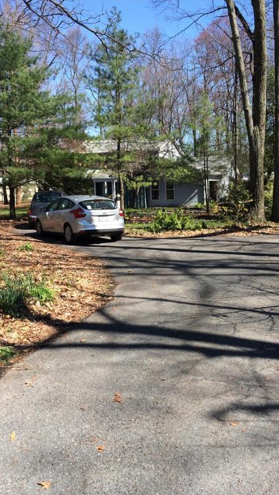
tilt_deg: -8.3
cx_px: 158
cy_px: 249
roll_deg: +0.8
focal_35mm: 32
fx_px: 420
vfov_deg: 61.0
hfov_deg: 36.7
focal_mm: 4.15
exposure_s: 1/855
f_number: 2.2
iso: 32
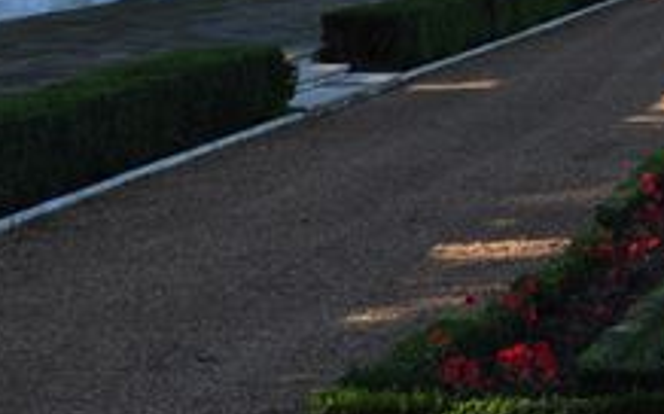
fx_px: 3889
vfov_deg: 6.0
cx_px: 1392
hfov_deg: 9.1
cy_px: -326
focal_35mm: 215
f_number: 9
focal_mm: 30
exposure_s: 1/160
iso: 200
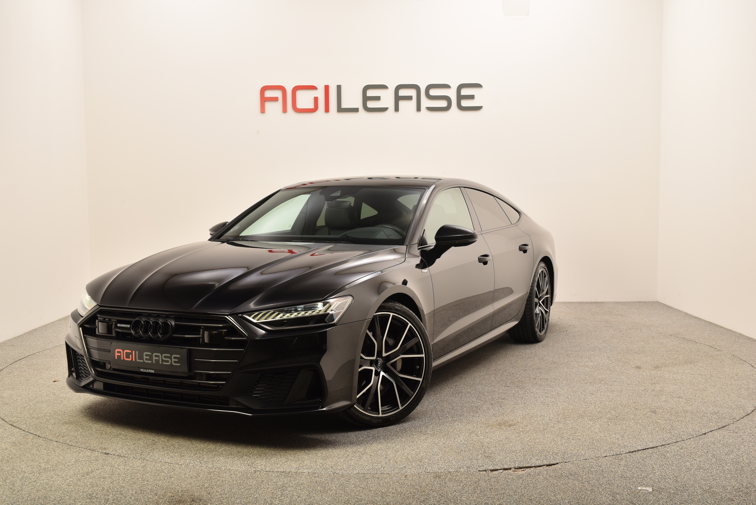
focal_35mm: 39
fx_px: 819
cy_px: 252
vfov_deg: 34.2
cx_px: 378
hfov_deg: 49.5
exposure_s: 1/200
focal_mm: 26
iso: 100
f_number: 7.1
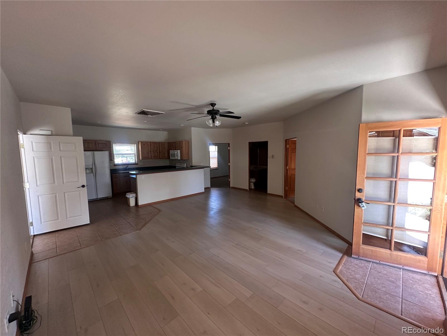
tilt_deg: -5.1
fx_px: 181
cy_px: 168
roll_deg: +0.7
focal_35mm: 14
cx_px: 224
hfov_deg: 102.1
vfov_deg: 85.7
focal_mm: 2.22
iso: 320
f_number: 2.2
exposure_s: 1/82
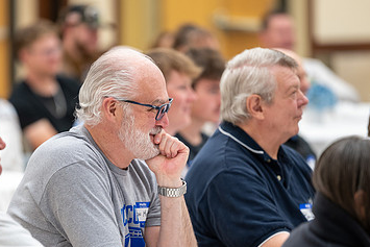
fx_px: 3280
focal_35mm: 319
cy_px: 168
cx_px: 154
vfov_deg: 4.3
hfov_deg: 6.5
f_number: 2.8
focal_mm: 195
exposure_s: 1/100
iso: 800
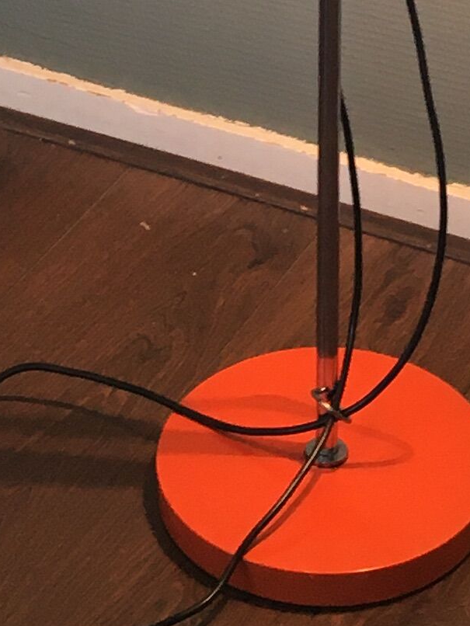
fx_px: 2624
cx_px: 275
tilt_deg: -14.0
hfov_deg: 10.2
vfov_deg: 11.8
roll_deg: +0.2
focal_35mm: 145
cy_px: -721
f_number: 2.2
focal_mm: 4.15
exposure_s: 1/33
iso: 64
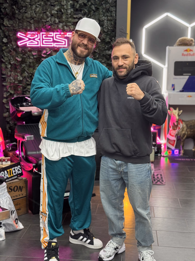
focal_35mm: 48
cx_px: 98
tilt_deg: -9.0
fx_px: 361
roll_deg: -1.4
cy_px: 130
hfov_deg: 30.3
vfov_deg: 39.7
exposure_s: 1/50
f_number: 1.78
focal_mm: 6.76
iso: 50
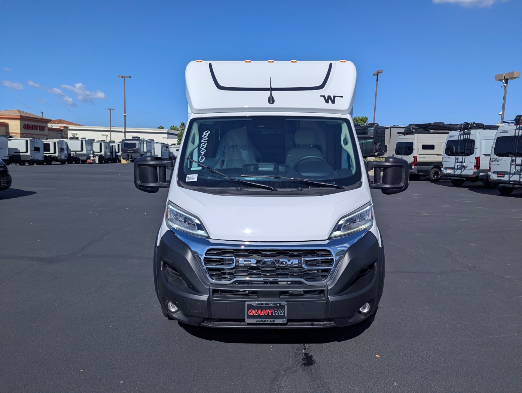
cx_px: 261
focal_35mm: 24
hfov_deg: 71.5
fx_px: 362
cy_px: 196
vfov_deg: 56.9
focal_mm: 6.81
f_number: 1.85
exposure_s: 1/4717
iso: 45
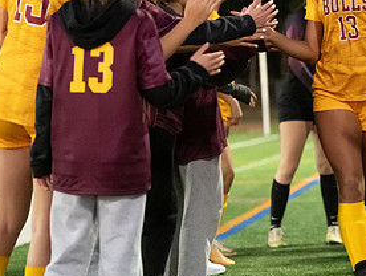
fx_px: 2224
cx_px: 346
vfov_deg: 7.1
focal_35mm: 210
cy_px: 96
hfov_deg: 9.4
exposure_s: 1/640
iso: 16000
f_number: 2.8
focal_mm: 92
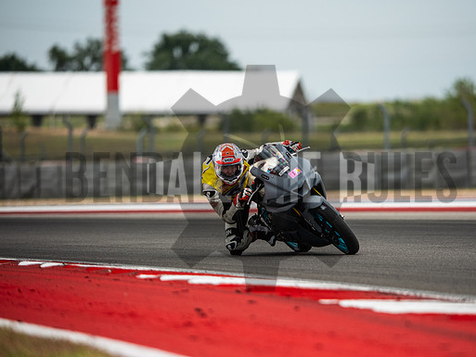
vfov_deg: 4.6
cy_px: 178
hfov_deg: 6.1
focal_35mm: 326
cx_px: 261
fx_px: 4484
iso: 400
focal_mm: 200
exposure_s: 1/5000
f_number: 2
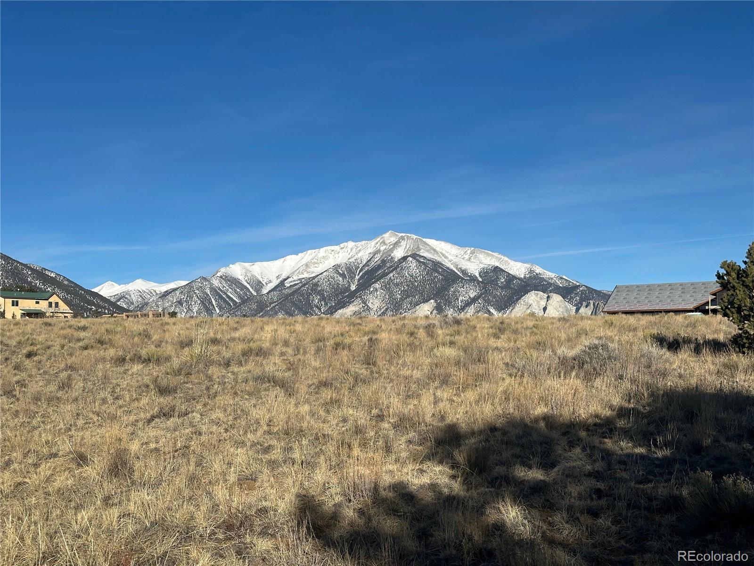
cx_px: 377
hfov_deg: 39.7
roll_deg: +0.8
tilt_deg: +3.2
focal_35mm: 48
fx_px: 1046
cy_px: 283
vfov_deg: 30.3
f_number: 1.78
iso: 64
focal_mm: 6.86
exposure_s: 1/7092
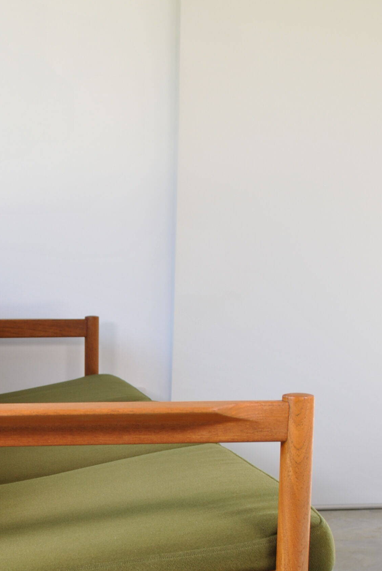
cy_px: 496
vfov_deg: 25.9
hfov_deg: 17.6
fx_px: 1206
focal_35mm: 76
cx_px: 2
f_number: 5.6
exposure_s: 1/25
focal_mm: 22
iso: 100
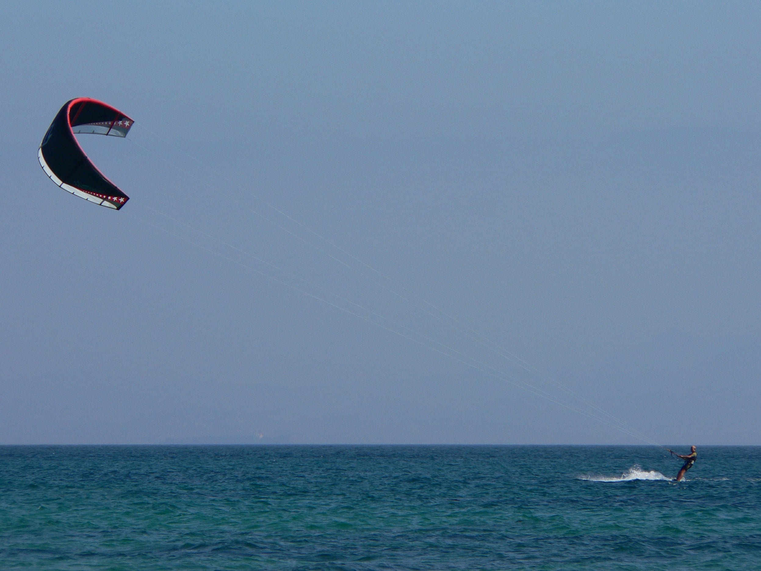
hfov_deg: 6.0
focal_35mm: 331
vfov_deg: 4.5
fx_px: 7276
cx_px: 380
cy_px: 286
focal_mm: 55.1
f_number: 5.2
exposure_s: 1/1000
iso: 80
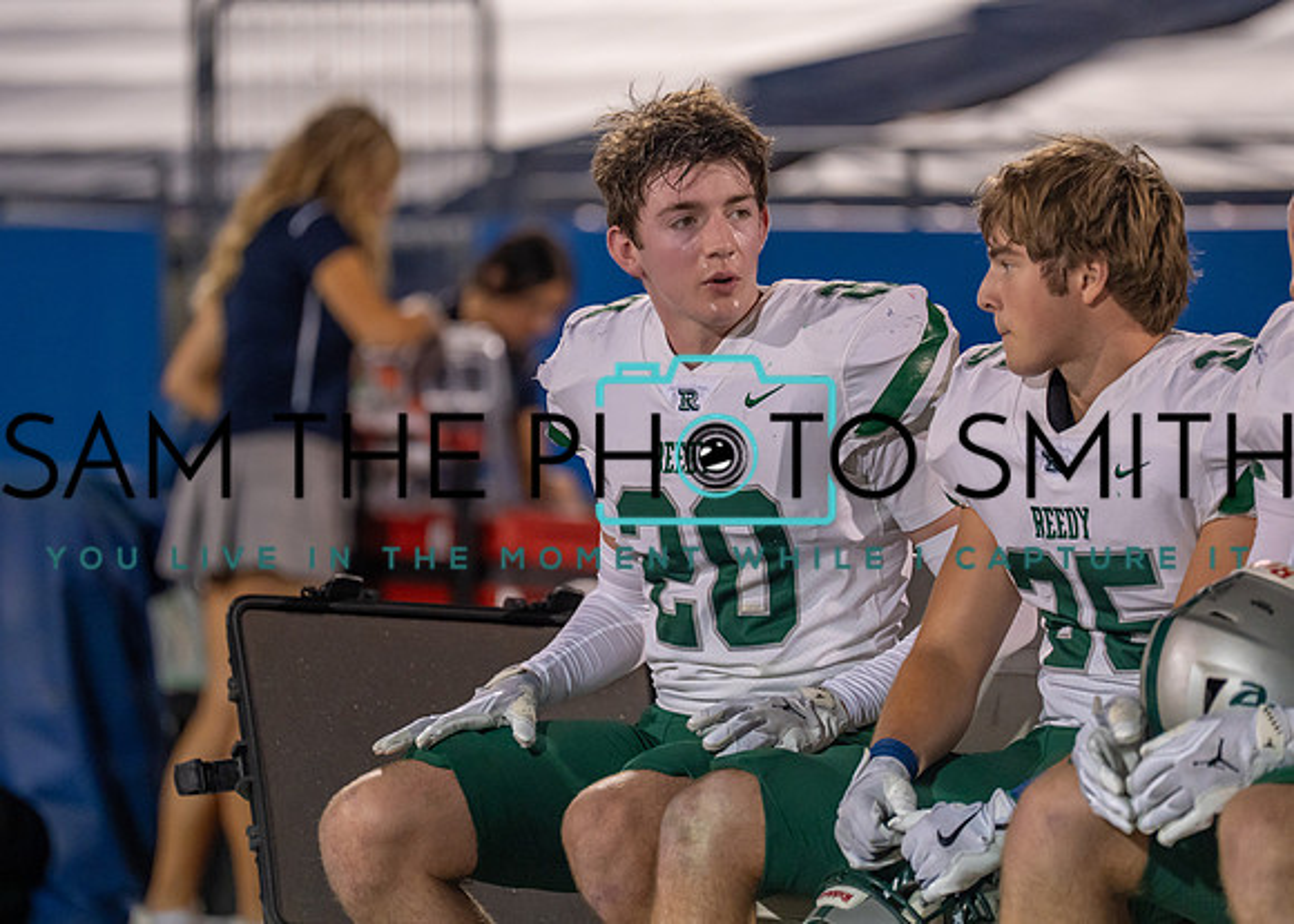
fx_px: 9459
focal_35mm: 257
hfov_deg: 7.8
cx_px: 678
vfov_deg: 5.6
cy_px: 419
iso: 1600
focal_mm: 200
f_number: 2.8
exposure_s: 1/1250
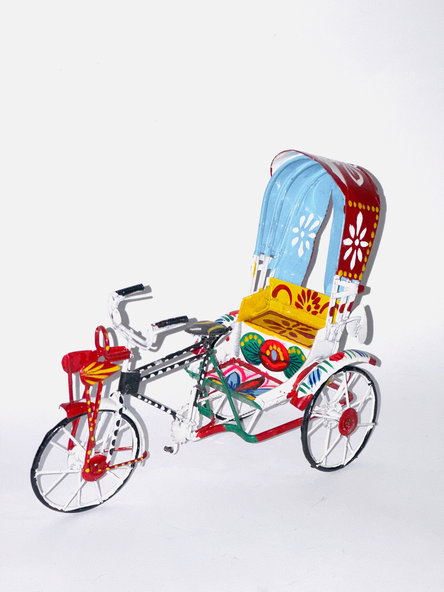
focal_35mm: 77
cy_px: 296
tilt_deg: -20.4
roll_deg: -2.7
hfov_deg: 19.1
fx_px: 1317
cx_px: 222
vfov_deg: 25.3
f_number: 2.8
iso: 100
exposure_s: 1/122
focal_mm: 9
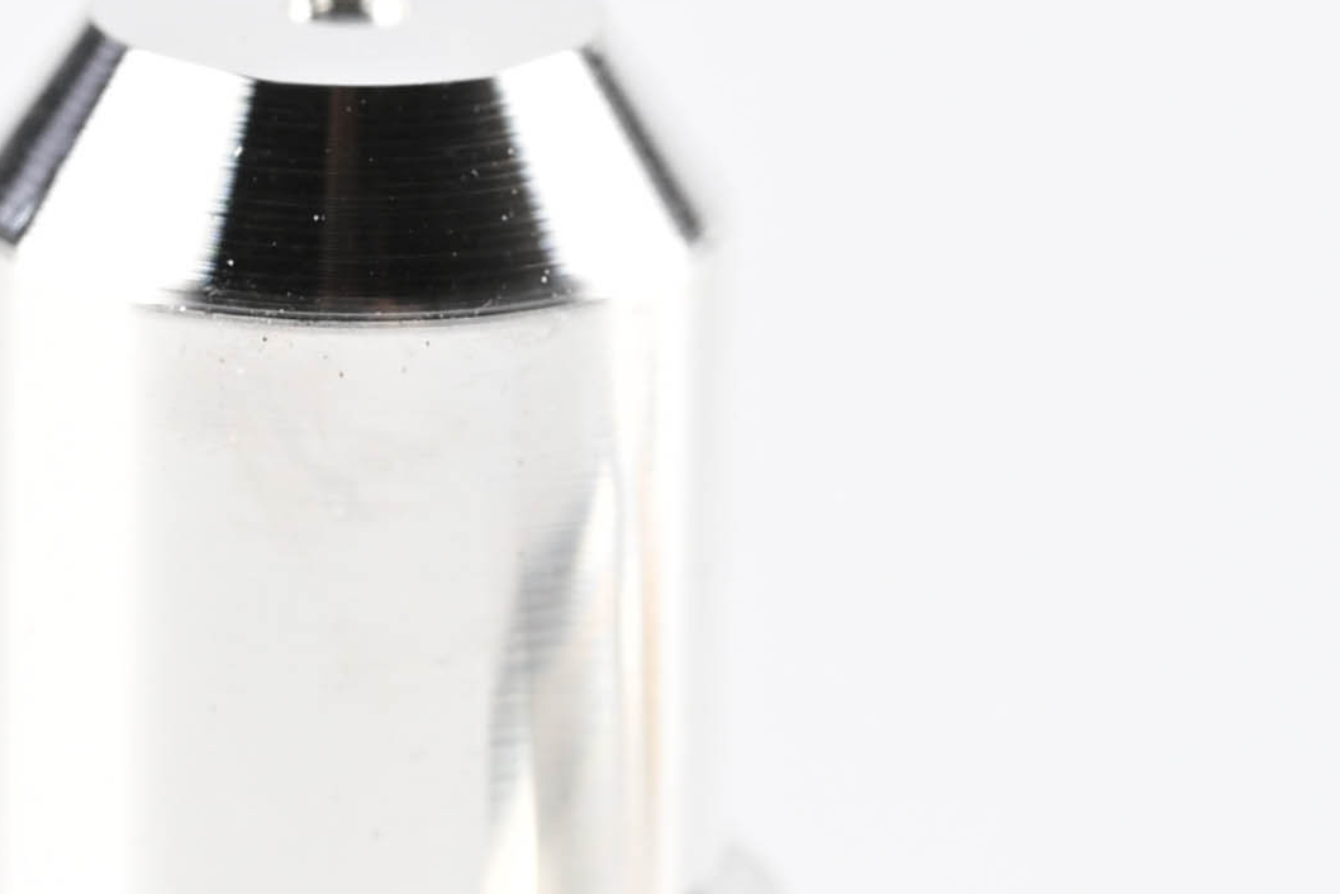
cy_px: 1140
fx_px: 22338
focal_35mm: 600
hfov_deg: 3.4
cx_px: 804
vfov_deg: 2.3
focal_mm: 105
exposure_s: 1/160
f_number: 10
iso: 100
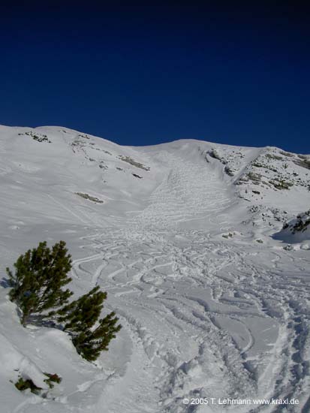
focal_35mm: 39
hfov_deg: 36.8
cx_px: 155
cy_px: 206
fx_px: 465
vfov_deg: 47.8
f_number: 4.7
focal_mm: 8
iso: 100
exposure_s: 1/2000
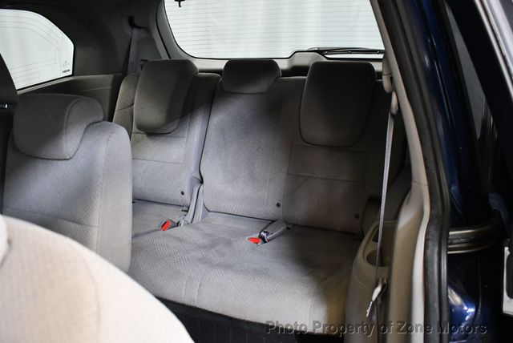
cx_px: 256
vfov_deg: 36.9
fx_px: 513
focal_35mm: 36
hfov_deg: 53.1
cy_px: 172
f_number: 3.5
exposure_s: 1/100
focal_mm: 18
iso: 3200
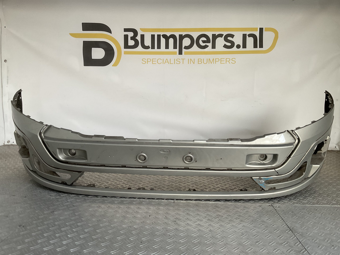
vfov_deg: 48.2
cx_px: 170
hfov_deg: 61.7
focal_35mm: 29
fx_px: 285
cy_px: 128
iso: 64
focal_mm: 3
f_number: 1.8
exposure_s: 1/100
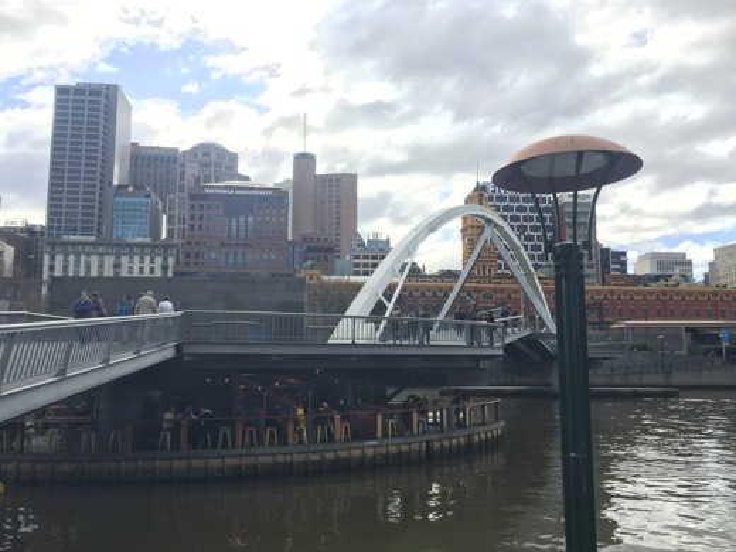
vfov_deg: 48.2
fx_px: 617
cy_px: 276
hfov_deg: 61.7
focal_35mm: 29
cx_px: 368
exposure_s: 1/1199
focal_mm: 4.15
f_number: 2.2
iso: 32
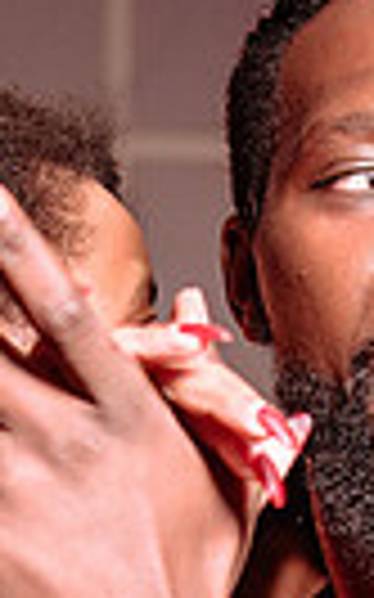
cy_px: 565
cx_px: 590
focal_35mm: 199
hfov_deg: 6.5
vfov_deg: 10.5
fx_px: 3249
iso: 800
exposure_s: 1/160
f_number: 2.8
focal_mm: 36
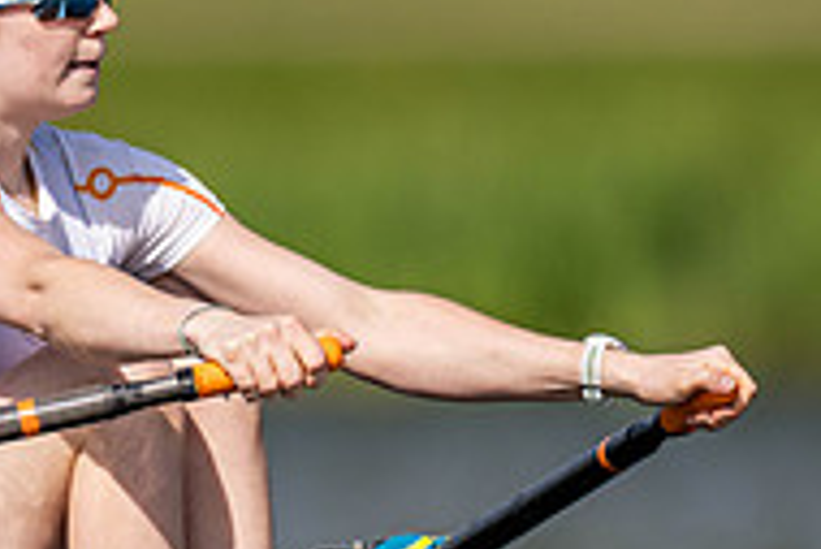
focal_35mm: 1827
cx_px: 0
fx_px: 41696
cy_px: 231
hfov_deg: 1.1
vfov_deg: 0.8
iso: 200
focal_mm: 600
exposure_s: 1/2500
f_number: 4
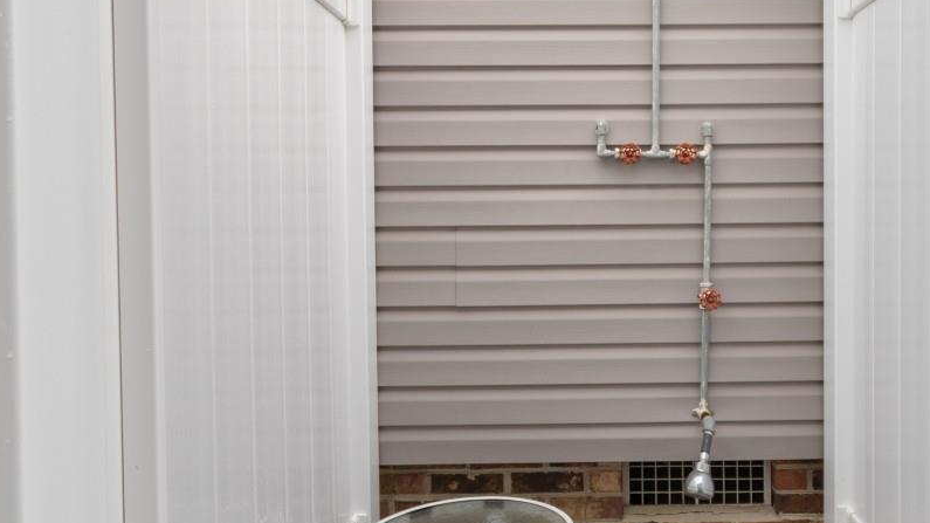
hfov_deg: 60.3
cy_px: 190
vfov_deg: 36.4
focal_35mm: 32
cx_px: 579
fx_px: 789
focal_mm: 10
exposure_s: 1/13
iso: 100
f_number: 4.5
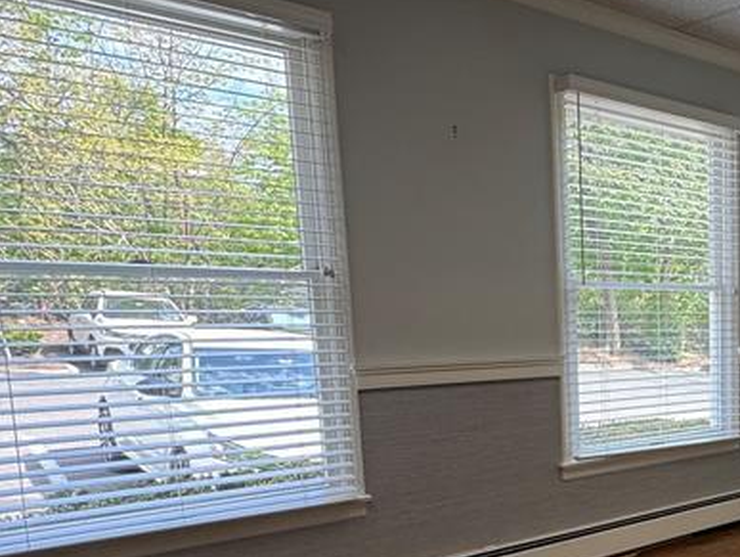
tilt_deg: -8.0
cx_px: 824
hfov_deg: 40.1
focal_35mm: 37
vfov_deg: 37.8
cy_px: 415
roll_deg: -1.0
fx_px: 792
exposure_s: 1/120
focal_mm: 2.22
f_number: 2.2
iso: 50
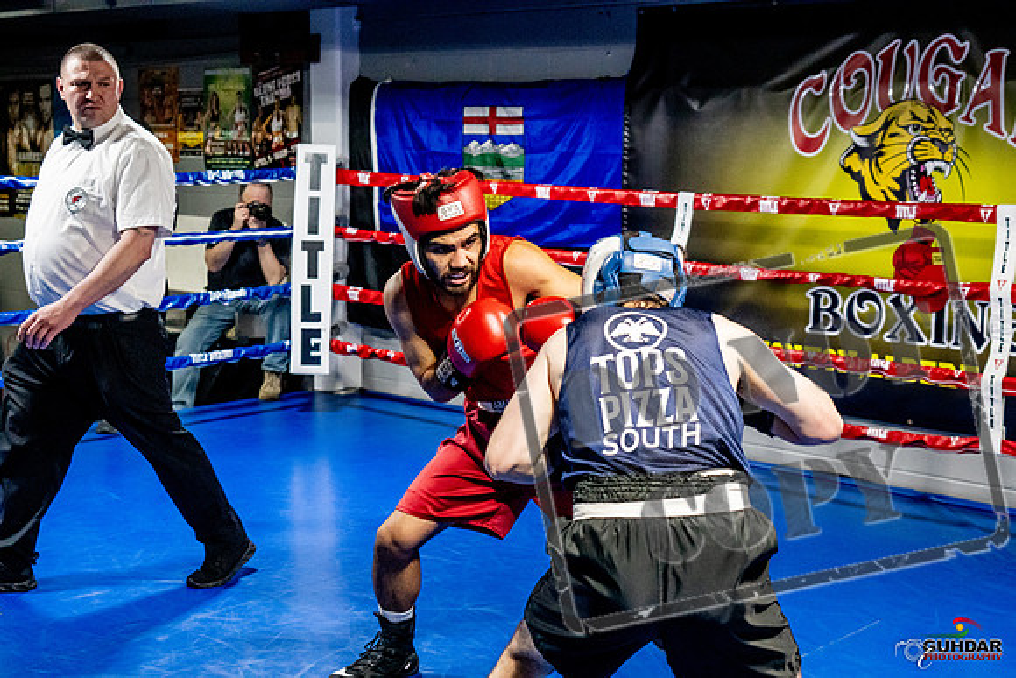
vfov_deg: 26.0
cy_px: 339
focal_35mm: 52
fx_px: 1468
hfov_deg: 38.2
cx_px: 508
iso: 5000
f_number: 2.8
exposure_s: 1/800
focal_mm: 35
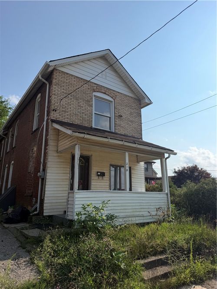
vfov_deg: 71.6
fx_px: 201
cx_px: 108
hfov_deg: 56.8
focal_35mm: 24
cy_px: 144
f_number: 1.78
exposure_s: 1/8130
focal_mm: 6.76
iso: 80
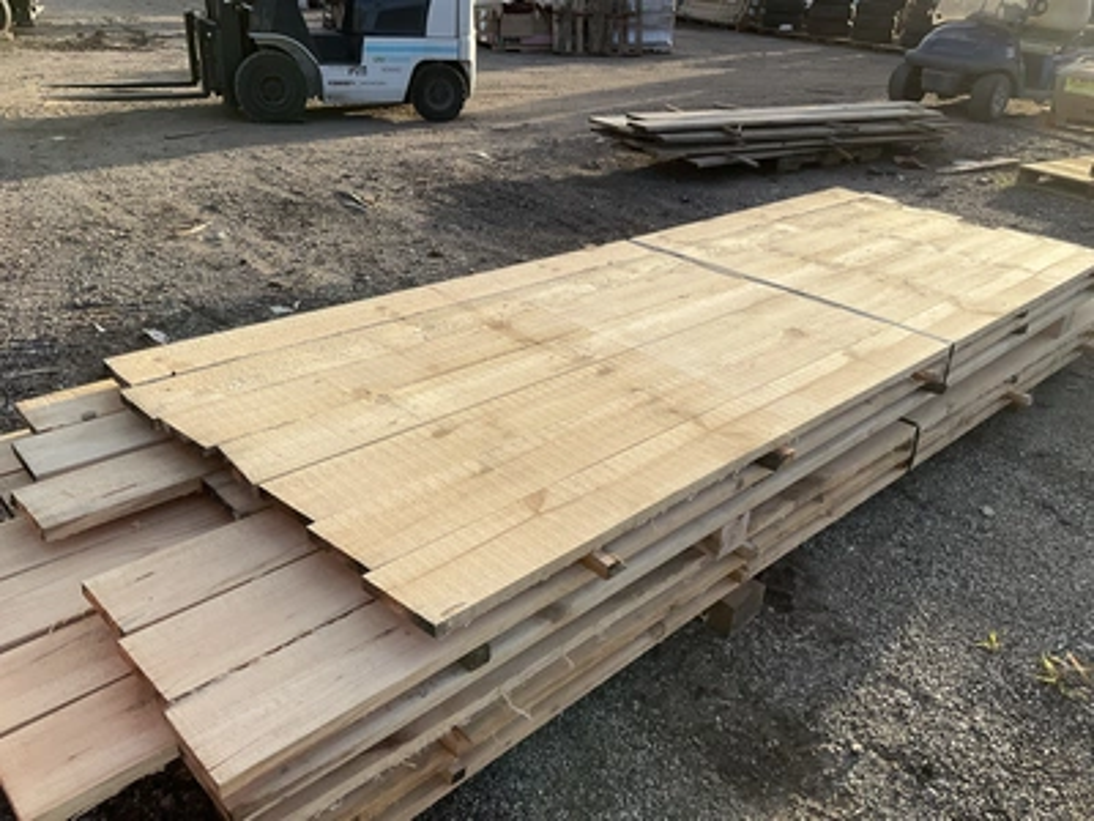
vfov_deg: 48.2
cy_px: 410
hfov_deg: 61.7
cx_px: 547
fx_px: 917
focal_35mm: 29
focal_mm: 3
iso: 25
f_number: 1.8
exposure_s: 1/1098
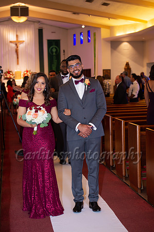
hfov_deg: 19.4
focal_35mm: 70
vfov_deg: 28.9
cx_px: 77
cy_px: 116
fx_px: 450
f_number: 3.5
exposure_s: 1/60
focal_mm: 70
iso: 1250
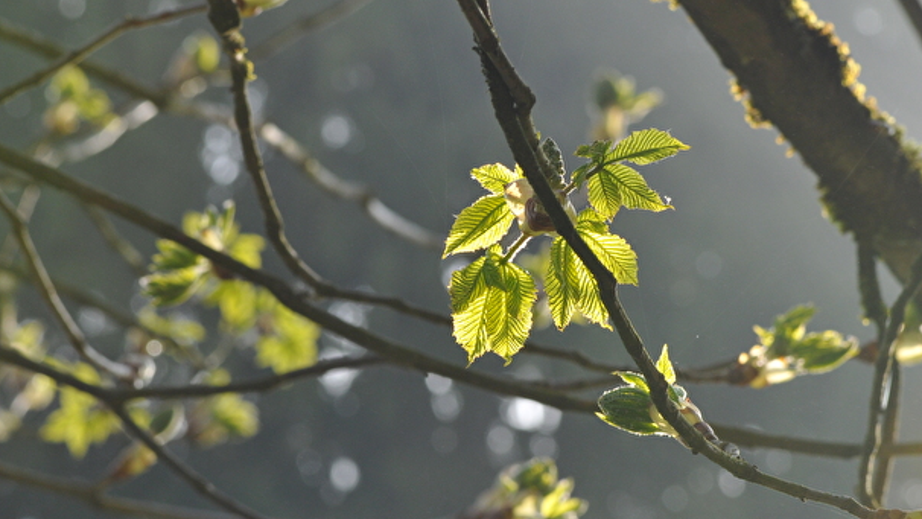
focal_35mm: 207
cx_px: 434
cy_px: 303
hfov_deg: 10.4
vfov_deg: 5.9
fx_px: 5053
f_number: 10
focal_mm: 105
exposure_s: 1/200
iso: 400
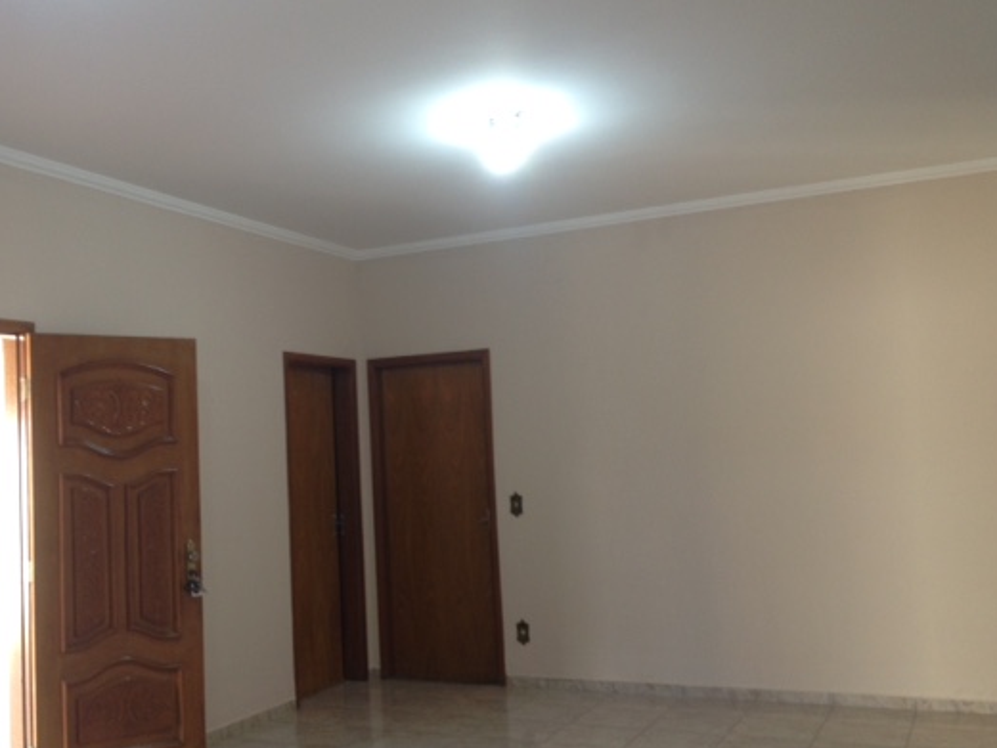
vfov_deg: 33.6
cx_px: 396
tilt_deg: +1.1
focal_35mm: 43
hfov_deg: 43.6
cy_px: 398
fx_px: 1239
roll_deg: +1.9
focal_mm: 4.28
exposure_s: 1/20
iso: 50
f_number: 2.4
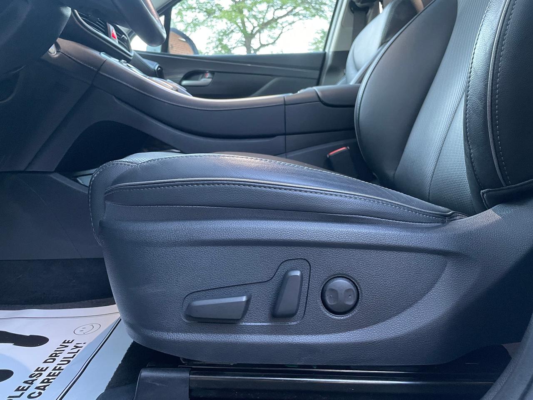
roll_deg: -1.6
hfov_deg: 67.3
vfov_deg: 53.1
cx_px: 266
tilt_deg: -6.9
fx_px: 400
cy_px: 200
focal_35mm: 26
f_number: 1.6
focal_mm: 4.2
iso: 640
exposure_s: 1/30
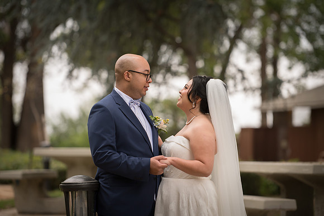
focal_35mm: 160
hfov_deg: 12.8
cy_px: 108
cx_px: 162
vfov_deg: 8.6
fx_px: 1440
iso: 640
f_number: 2.8
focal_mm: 160
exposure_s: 1/320
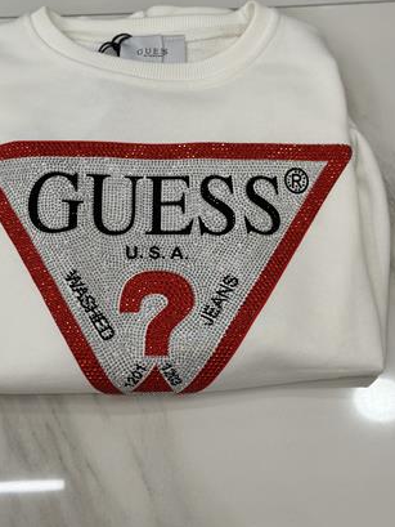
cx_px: 167
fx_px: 928
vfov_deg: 31.6
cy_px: 228
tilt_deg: -69.8
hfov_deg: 24.0
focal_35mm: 61
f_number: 1.78
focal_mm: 6.86
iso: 64
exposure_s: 1/141
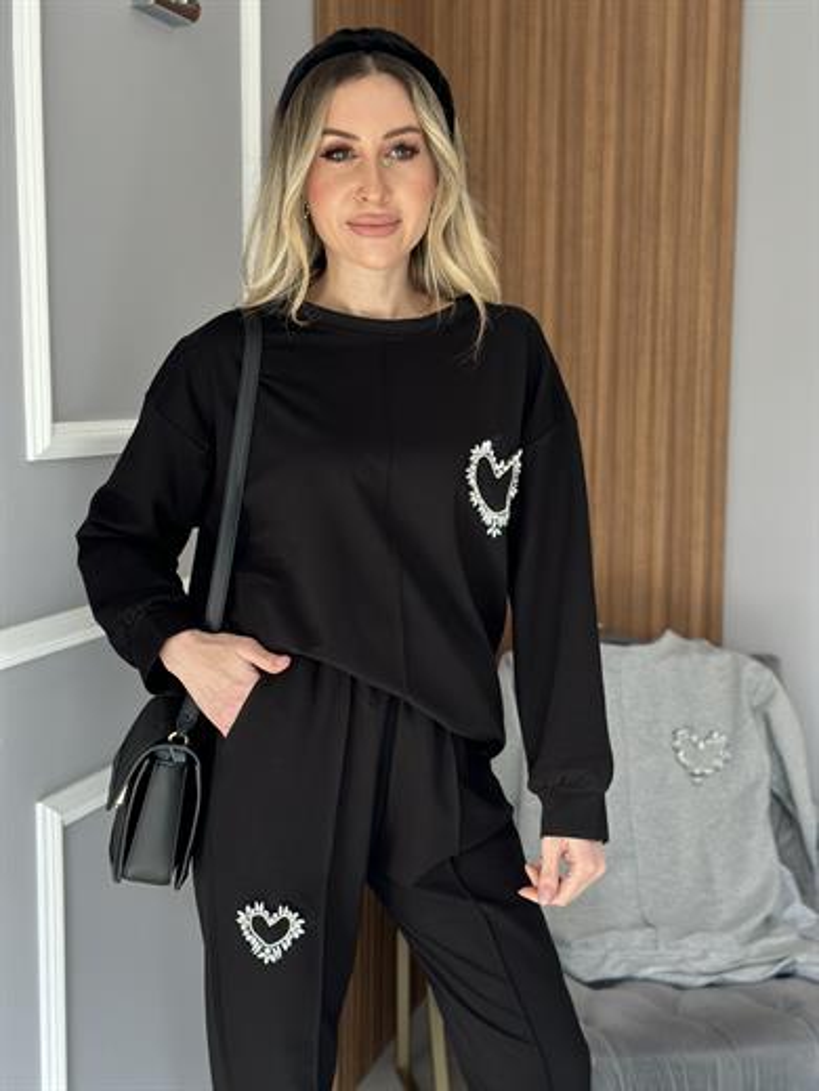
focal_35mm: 48
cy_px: 546
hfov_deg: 30.3
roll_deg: -0.2
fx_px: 1514
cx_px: 410
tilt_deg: -6.5
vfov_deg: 39.7
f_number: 1.78
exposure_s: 1/82
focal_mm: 6.86
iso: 125
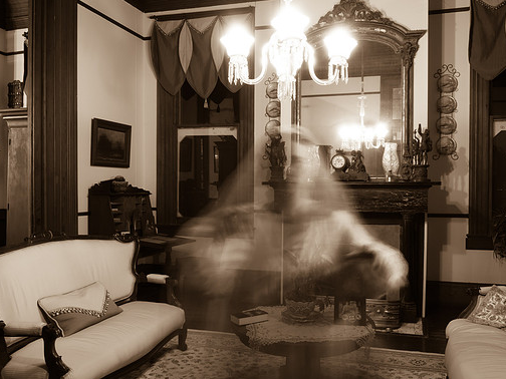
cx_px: 286
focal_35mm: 31
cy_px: 193
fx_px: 453
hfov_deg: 58.2
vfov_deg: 45.4
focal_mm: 28
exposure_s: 8
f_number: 11
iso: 200
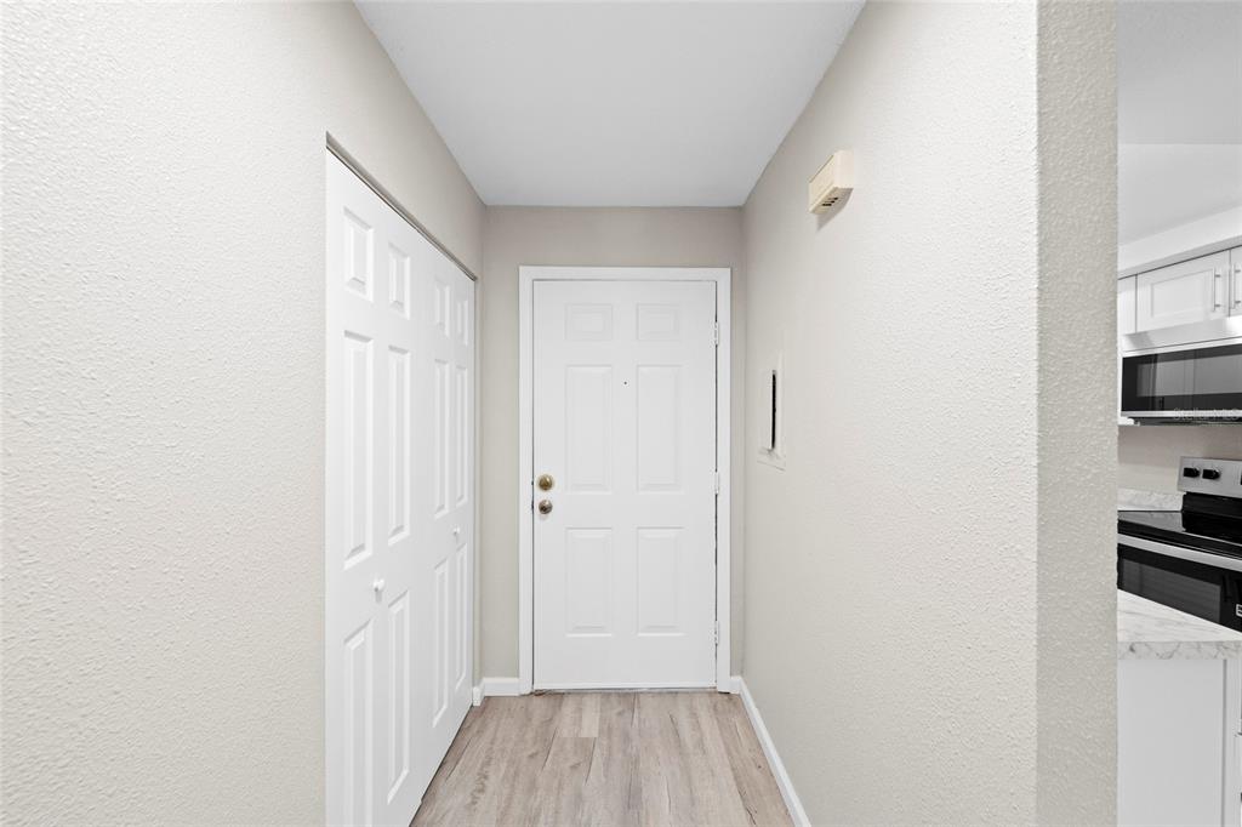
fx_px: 483
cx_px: 621
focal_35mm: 14
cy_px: 414
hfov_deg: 104.3
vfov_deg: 81.2
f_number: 8
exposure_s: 1/5
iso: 800
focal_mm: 14
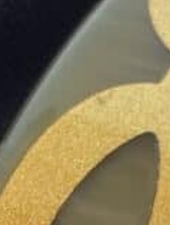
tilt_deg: -65.7
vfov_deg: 5.8
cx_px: 210
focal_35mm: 337
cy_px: 420
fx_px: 2201
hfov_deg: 4.4
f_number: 1.6
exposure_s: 1/100
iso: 64
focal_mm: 5.96
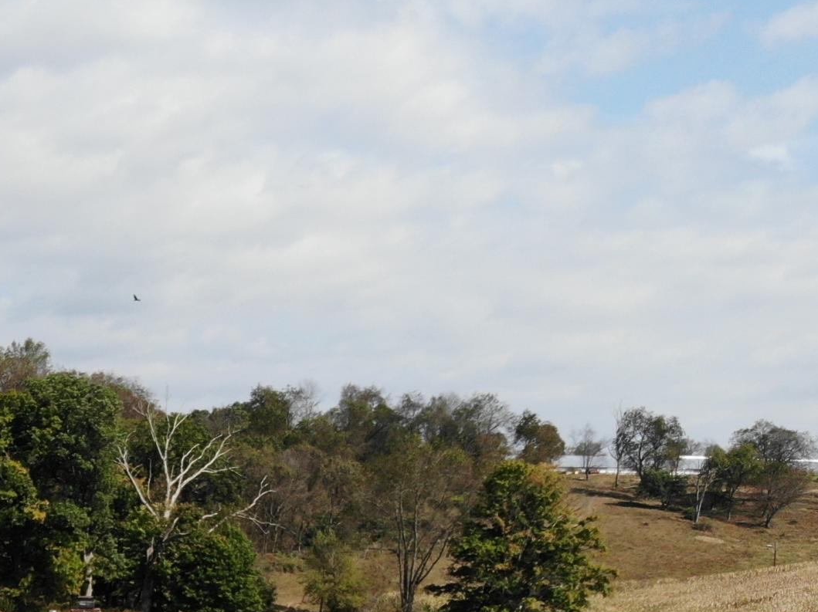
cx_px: -22
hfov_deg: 26.8
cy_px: 840
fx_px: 1606
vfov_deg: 19.5
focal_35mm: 68
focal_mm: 4.5
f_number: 2.8
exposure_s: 1/1035
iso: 107
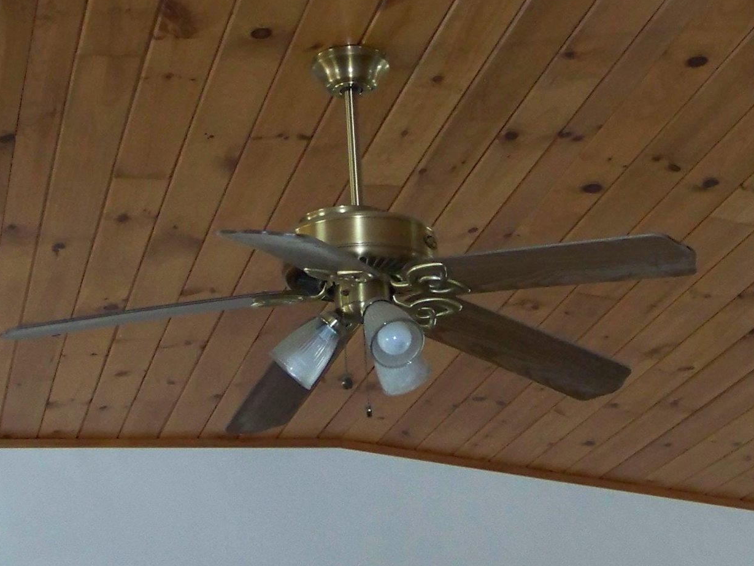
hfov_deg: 21.8
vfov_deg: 16.4
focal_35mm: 90
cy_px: 173
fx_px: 1961
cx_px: 399
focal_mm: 5.85
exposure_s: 1/30
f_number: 2.8
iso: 200
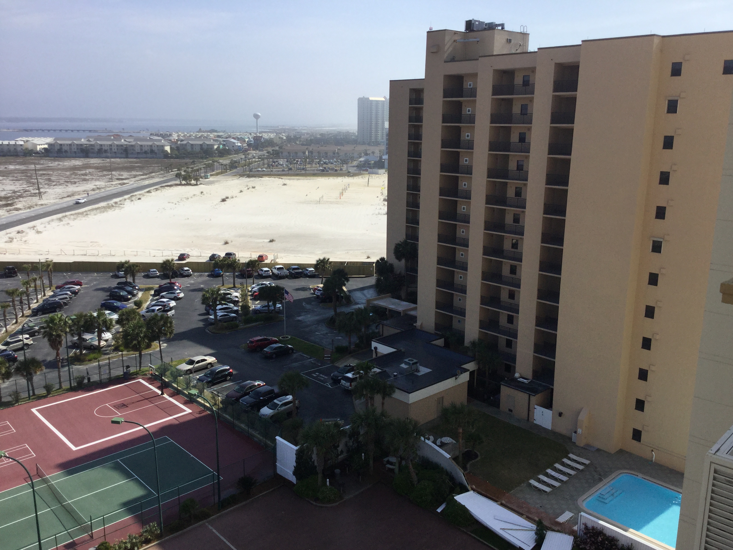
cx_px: 366
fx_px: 656
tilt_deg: -14.1
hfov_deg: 58.4
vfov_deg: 45.4
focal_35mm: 31
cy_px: 275
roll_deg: -0.7
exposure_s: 1/1988
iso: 25
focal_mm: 3.3
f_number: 2.4
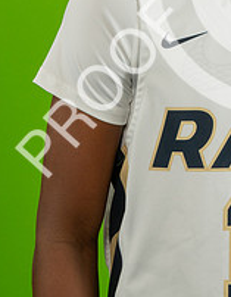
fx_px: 1592
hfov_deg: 8.2
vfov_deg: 10.5
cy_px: -33
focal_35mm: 183
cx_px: 281
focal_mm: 53
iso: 800
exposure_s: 1/60
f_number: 18
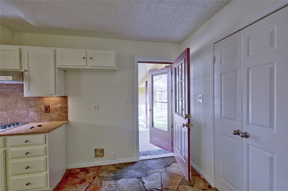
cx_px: 144
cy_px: 96
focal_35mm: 16
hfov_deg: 96.8
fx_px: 128
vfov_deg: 73.7
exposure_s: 1/15
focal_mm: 16
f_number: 8
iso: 400
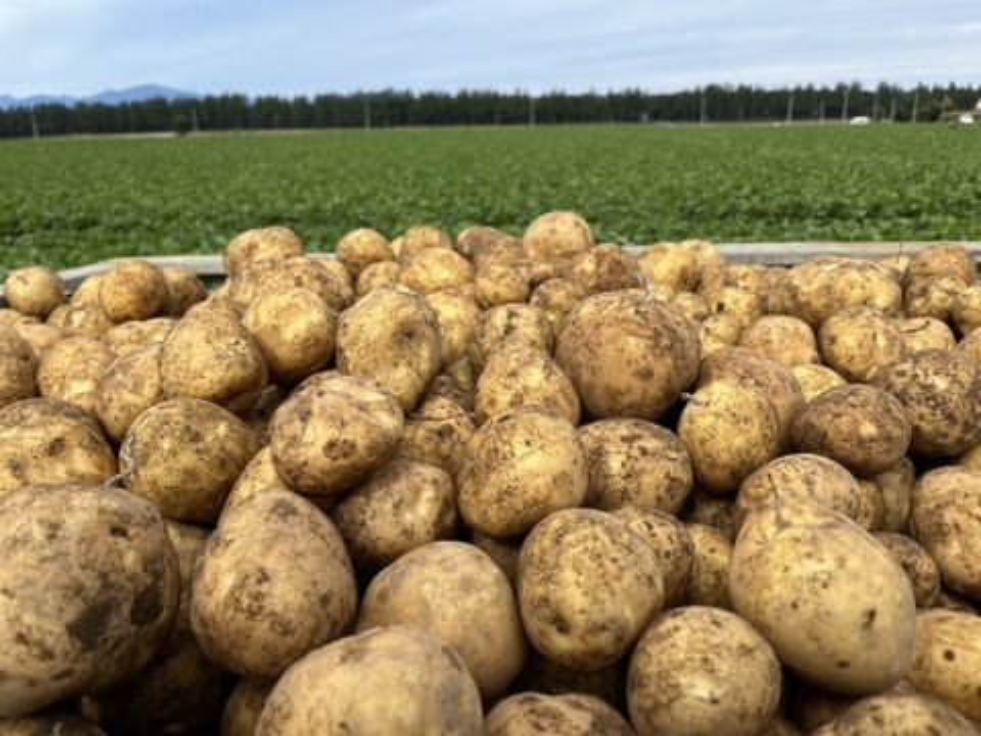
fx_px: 737
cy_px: 368
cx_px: 490
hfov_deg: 67.3
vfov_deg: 53.1
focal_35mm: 26
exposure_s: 1/2268
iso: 50
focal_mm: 5.1
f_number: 1.6
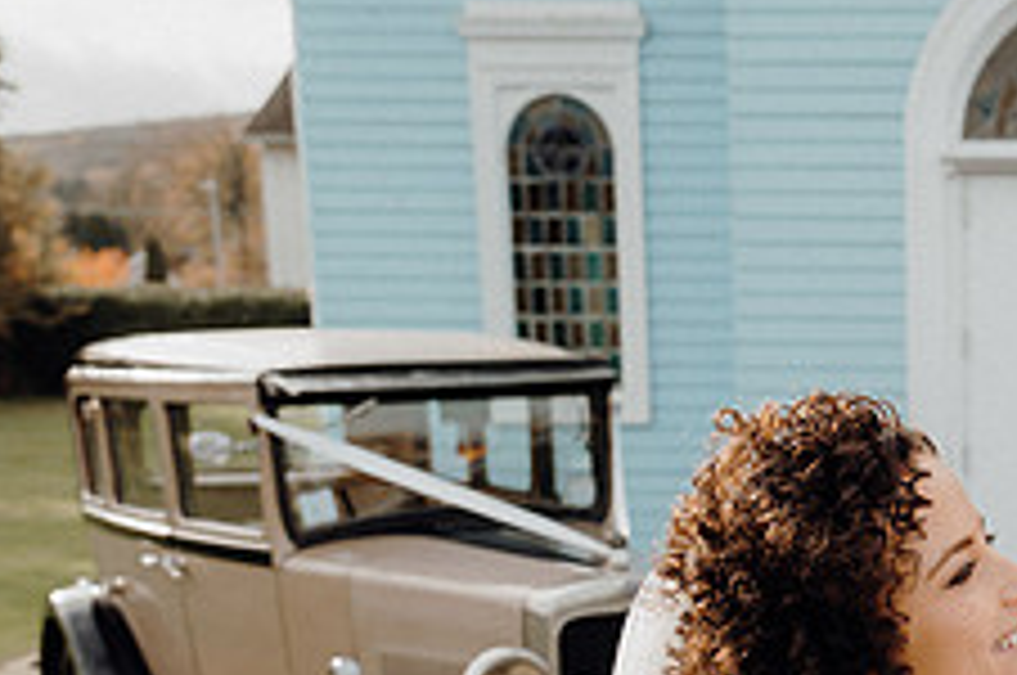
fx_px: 2031
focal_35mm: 72
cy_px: 799
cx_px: 1044
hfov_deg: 26.4
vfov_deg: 18.0
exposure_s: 1/500
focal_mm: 28
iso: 125
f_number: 3.5
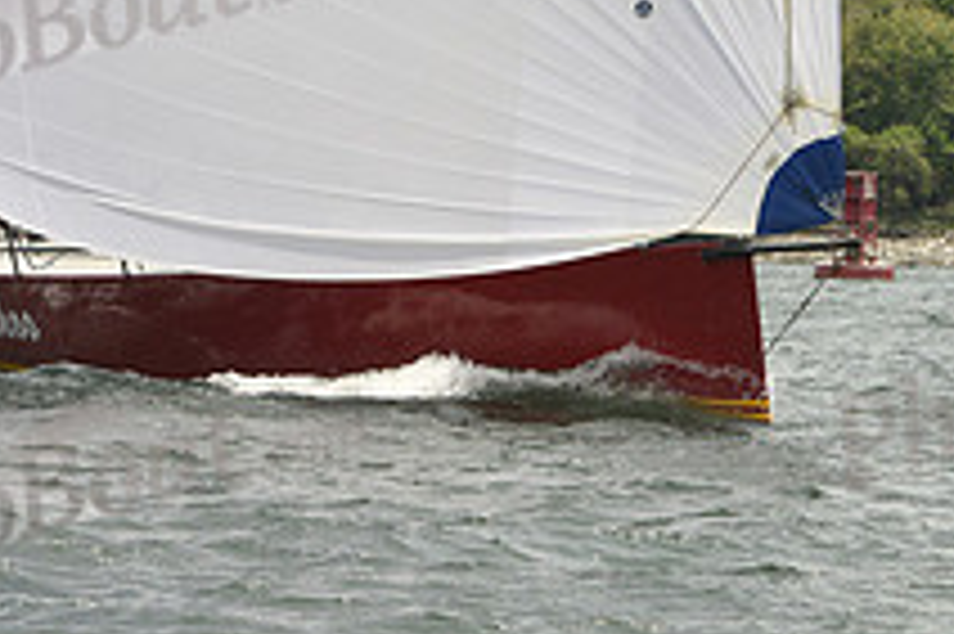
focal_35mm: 274
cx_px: 603
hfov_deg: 7.5
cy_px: 200
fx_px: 7255
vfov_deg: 5.0
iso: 400
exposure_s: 1/1000
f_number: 11
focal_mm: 100
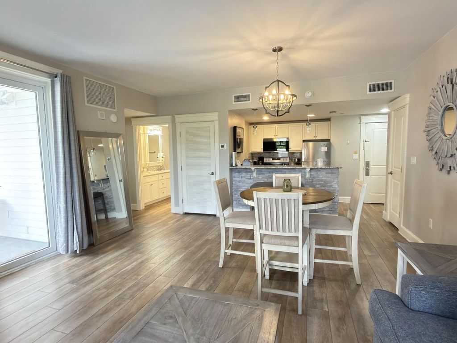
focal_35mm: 18
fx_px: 238
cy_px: 172
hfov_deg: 87.8
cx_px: 228
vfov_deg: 71.6
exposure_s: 1/30
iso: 200
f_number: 2.2
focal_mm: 2.22
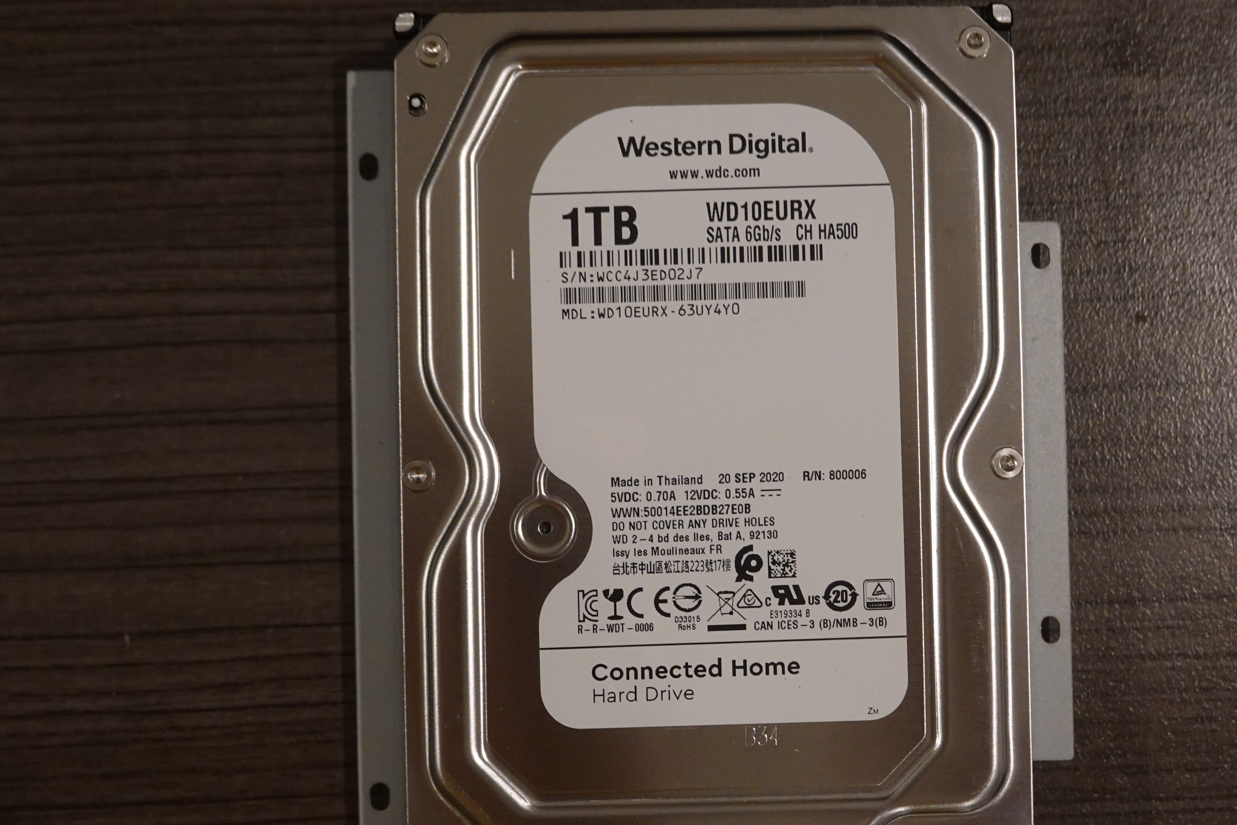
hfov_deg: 29.6
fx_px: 2336
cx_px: 749
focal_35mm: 68
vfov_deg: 20.0
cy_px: 453
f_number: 4
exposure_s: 1/60
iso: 800
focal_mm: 19.84
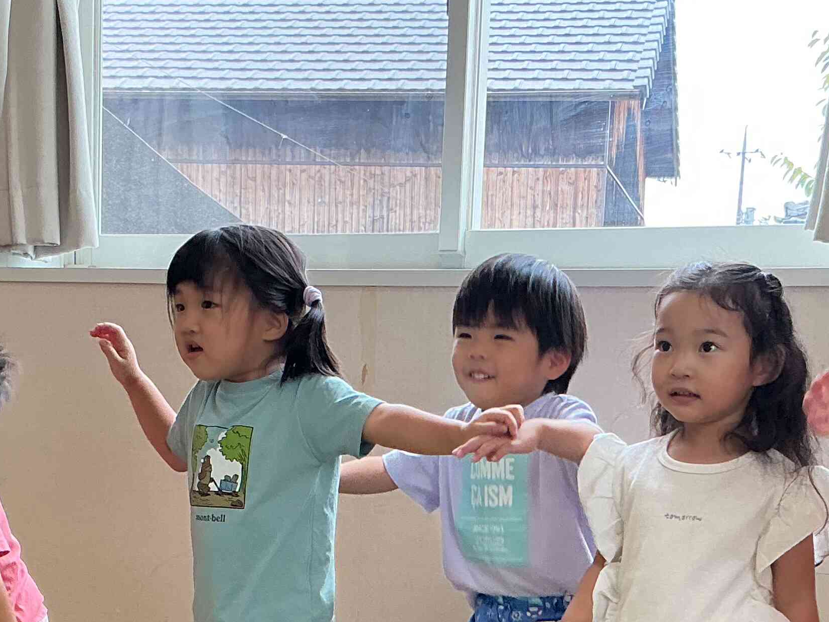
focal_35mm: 71
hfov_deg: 27.4
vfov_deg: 19.9
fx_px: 1700
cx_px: 438
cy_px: 661
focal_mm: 3
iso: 32
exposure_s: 1/125
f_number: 1.8
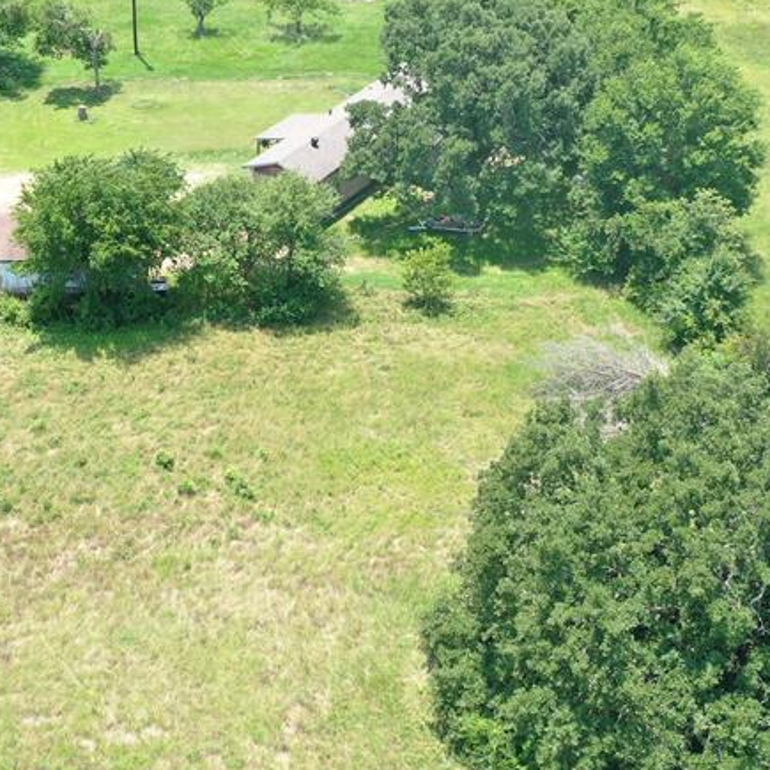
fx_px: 1409
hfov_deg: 30.5
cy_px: 343
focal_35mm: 56
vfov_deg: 30.5
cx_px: 304
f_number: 4.5
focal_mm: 10.26
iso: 100
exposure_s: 1/200
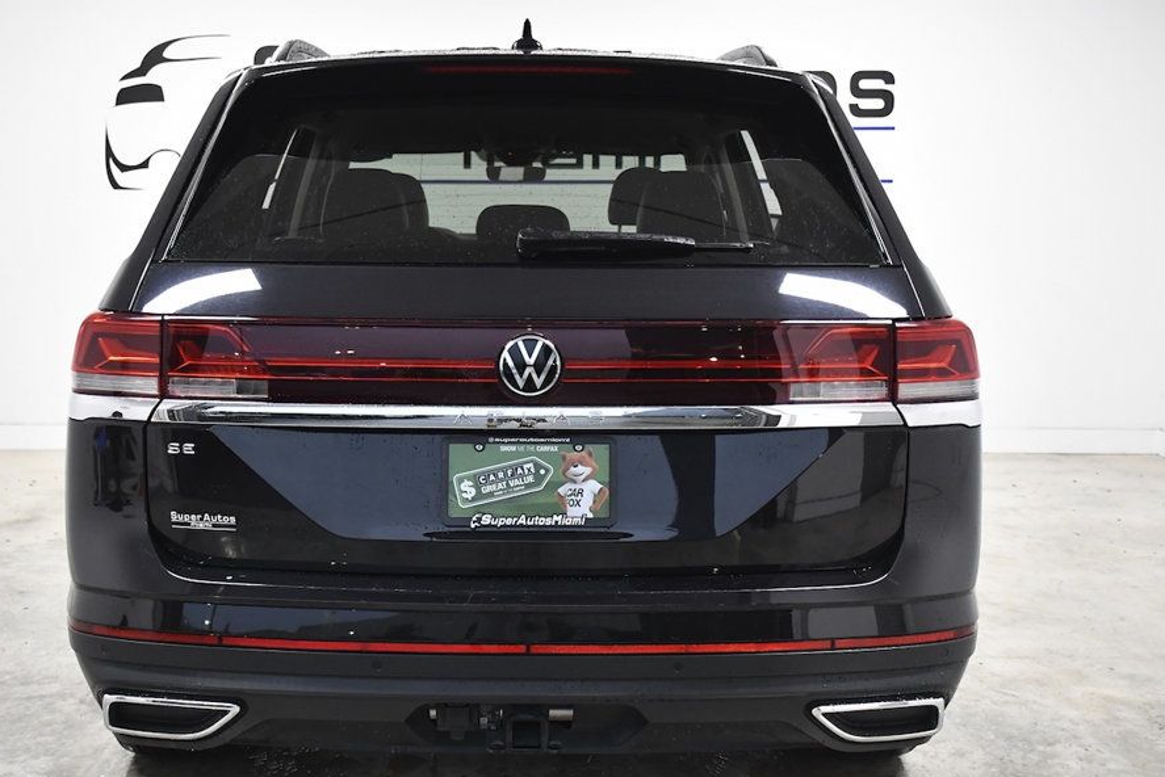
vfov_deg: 29.9
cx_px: 537
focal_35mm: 45
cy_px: 411
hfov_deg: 43.6
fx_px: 1457
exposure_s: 1/320
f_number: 4.5
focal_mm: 26
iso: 2500
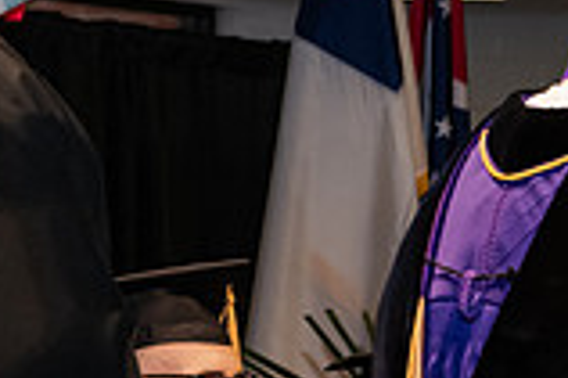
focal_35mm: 228
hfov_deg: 8.7
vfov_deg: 6.0
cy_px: 243
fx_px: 3594
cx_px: 1017
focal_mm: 62
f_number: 6.3
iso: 1600
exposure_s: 1/200
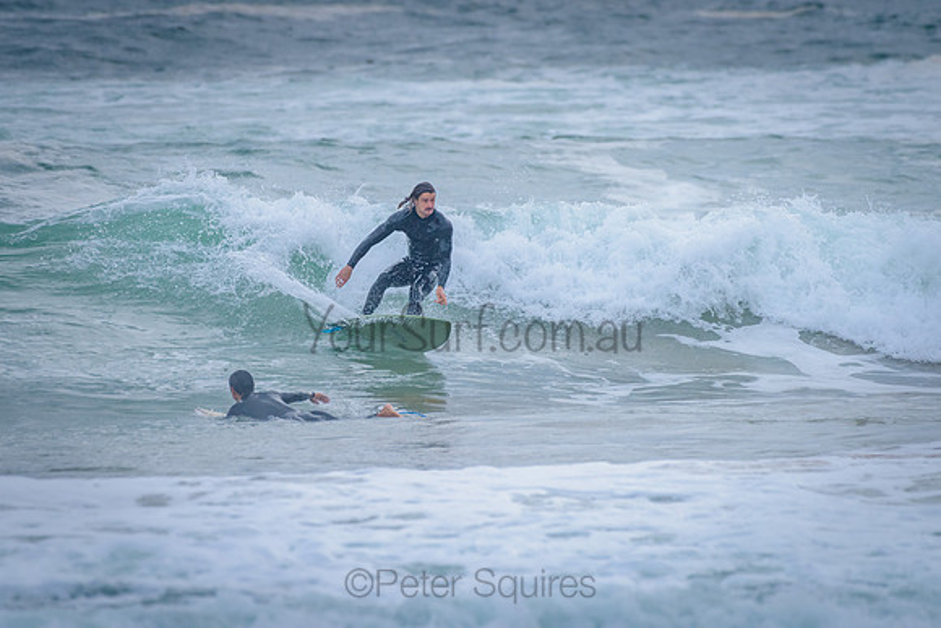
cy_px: 244
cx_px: 404
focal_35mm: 613
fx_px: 16024
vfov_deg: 2.2
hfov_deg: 3.4
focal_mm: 500
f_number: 6.3
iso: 800
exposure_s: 1/2000
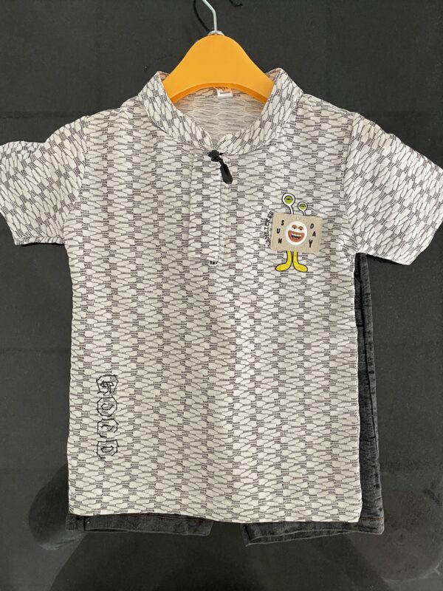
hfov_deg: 53.1
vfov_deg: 67.3
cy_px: 296
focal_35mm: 26
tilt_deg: -88.5
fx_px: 444
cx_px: 222
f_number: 1.6
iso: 320
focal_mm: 4.2
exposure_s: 1/60
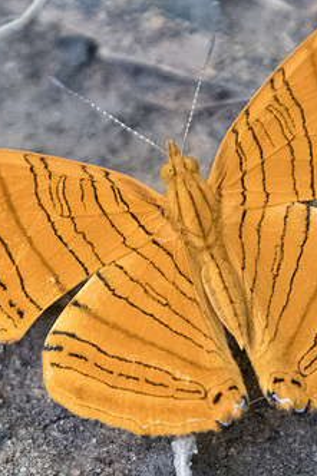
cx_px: 209
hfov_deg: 0.8
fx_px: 23996
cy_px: 289
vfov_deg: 1.1
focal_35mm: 1815
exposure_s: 1/400
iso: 1600
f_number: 6.3
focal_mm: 400
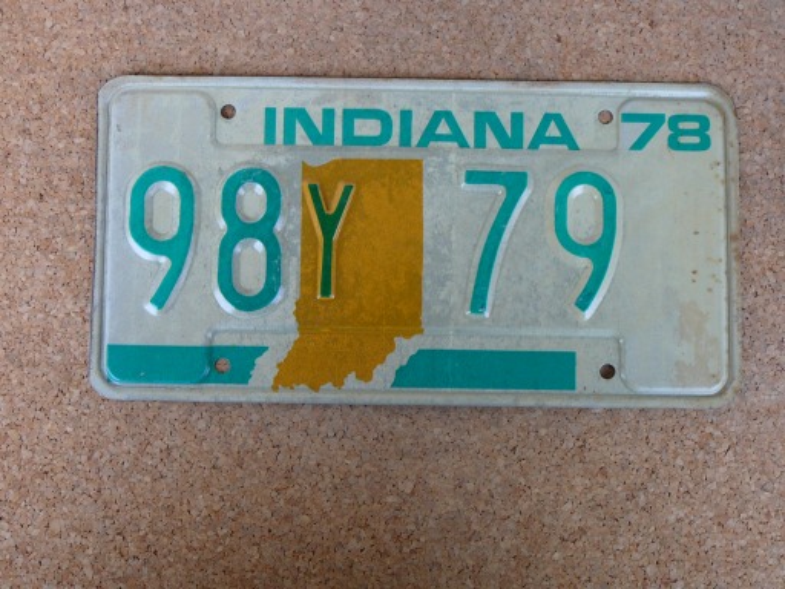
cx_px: 392
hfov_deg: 43.9
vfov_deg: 33.6
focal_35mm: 43
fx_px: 975
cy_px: 294
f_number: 3.2
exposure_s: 1/40
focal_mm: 6.4
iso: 100
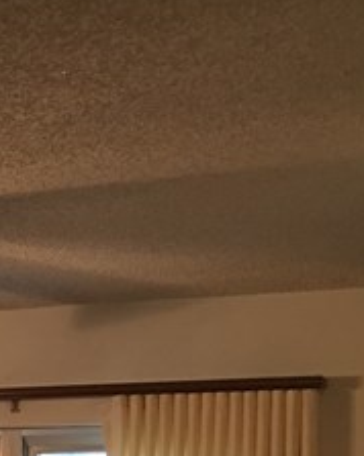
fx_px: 1753
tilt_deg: -3.8
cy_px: 671
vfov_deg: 14.0
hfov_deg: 10.6
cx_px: -429
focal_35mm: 130
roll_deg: -0.4
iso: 50
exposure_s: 1/15
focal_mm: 4.15
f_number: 2.2
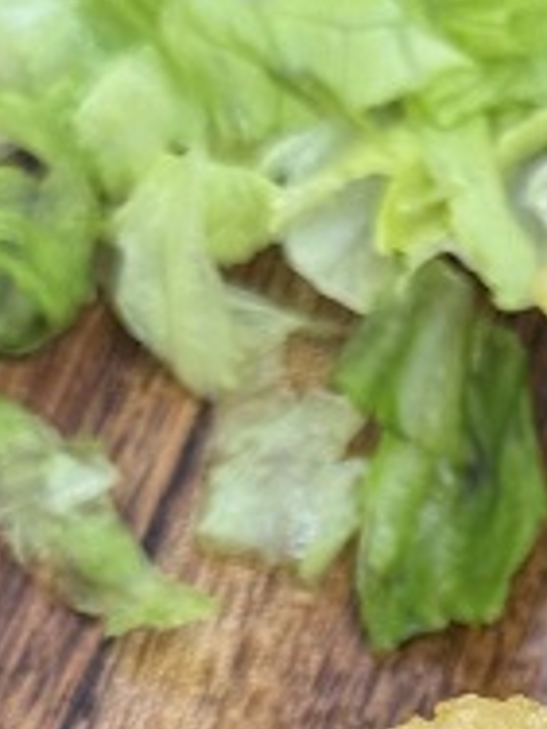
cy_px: 942
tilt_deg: -60.6
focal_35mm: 196
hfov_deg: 7.5
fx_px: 4130
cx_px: 751
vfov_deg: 9.9
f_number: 1.78
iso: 100
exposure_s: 1/50
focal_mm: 6.76
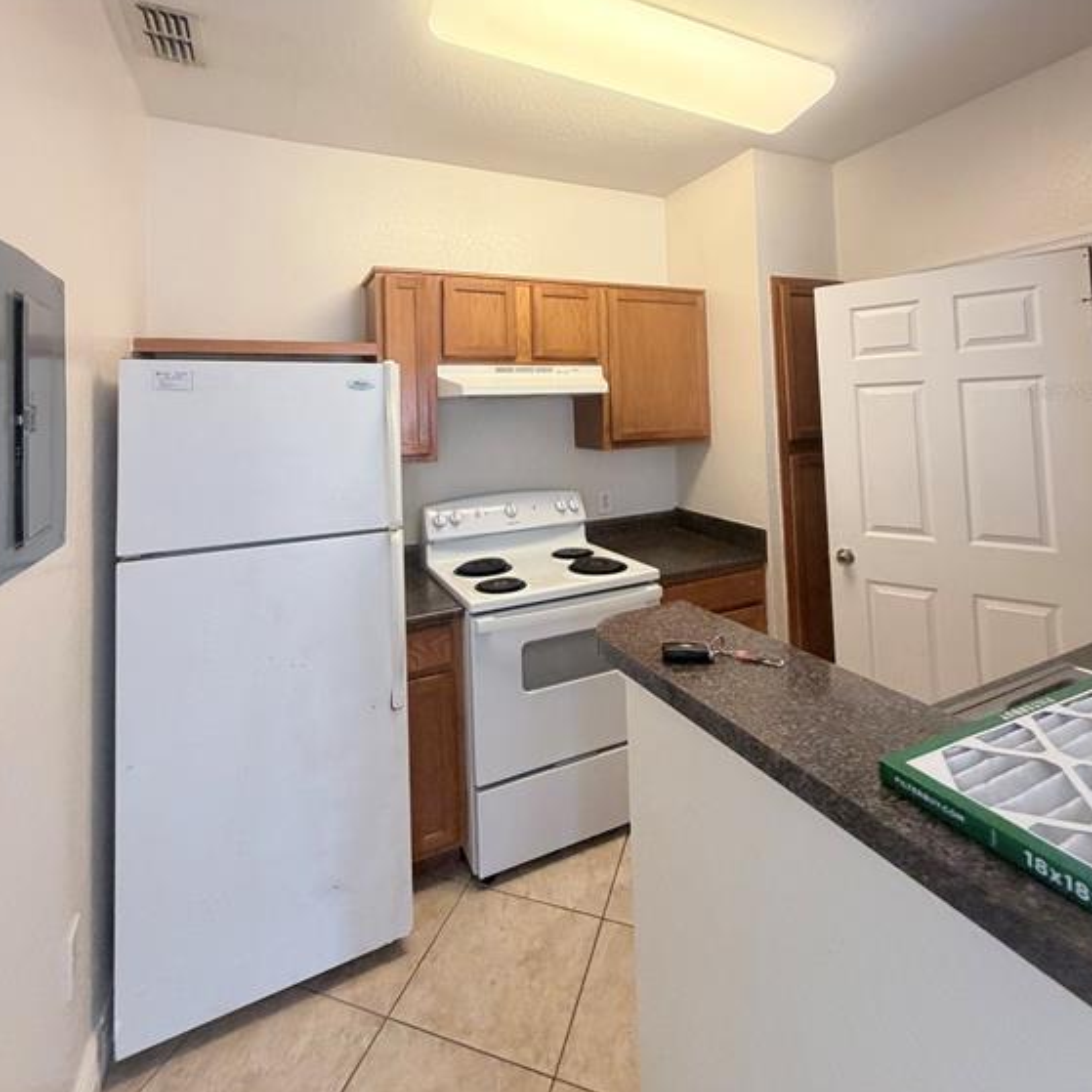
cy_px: 391
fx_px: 607
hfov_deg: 84.0
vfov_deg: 81.9
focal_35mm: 17
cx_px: 547
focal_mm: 2.22
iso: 320
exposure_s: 1/76
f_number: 2.2
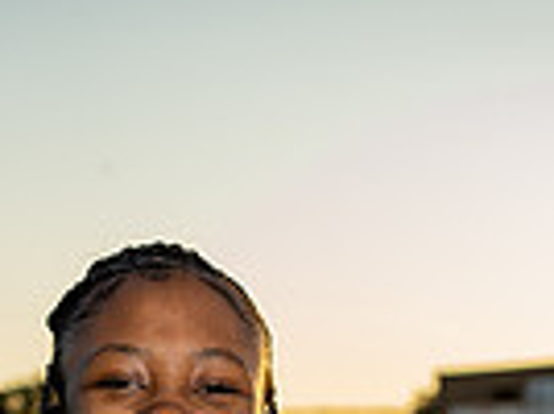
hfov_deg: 11.1
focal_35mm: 178
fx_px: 2844
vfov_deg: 7.8
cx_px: 153
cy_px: 915
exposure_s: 1/200
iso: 125
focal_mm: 55
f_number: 4.5
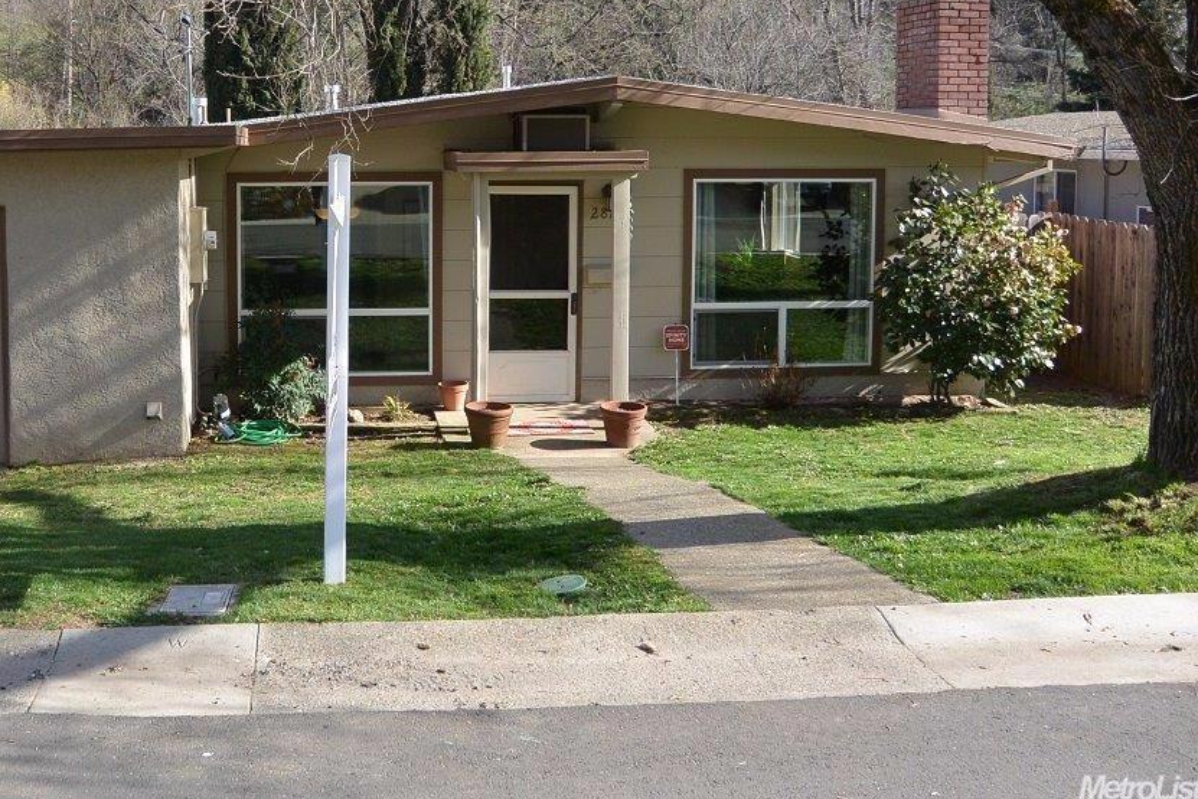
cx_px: 358
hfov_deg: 48.3
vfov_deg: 33.7
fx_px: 1298
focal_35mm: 39
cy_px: 226
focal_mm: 10
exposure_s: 1/640
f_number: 4.5
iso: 160
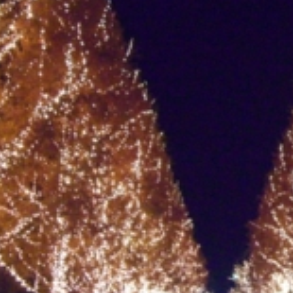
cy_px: 124
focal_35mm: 76
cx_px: 282
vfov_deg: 22.7
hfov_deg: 22.0
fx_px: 728
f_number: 2.8
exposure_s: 1/40
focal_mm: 7.9
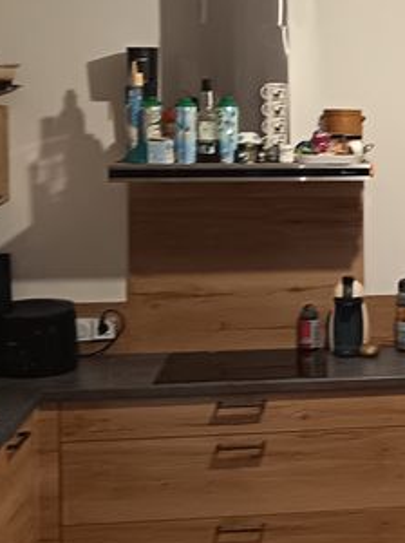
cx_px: 519
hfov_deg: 17.3
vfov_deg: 24.3
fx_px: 1252
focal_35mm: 80
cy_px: 170
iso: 3384
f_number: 1.75
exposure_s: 1/33.3
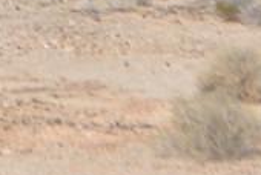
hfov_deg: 3.9
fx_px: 3821
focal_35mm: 526
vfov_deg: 2.6
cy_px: -157
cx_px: -253
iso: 400
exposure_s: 1/1600
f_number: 7.1
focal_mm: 55
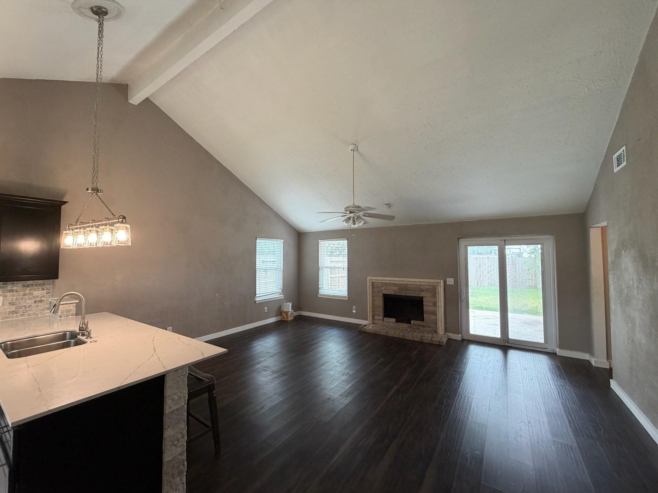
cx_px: 329
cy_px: 246
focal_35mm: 14
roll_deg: +0.3
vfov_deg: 85.7
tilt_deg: +1.6
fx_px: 266
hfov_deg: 102.1
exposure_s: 1/60
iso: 200
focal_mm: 2.22
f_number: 2.2
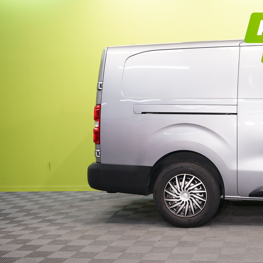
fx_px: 464
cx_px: 187
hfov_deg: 31.2
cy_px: 131
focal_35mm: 54
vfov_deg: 31.6
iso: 400
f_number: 4.5
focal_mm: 42
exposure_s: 1/30
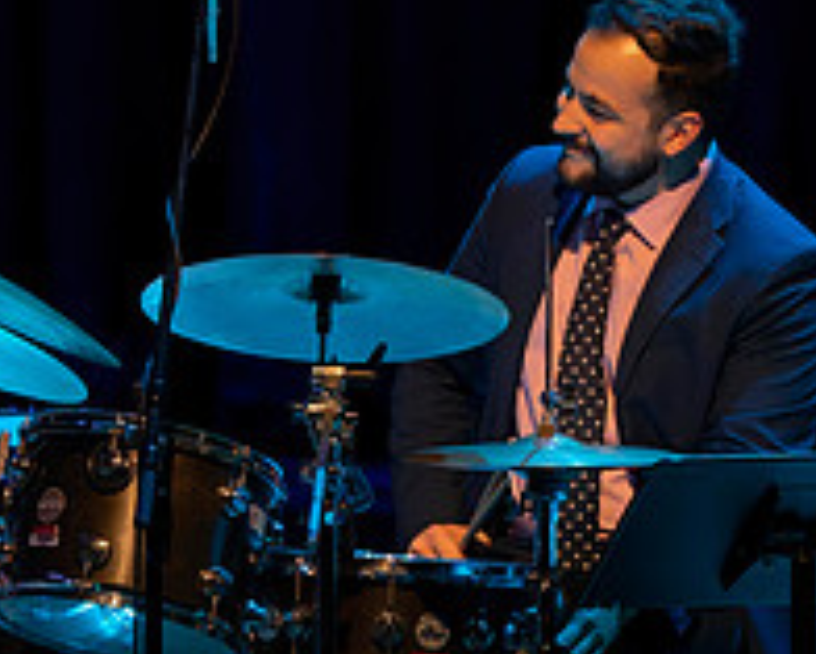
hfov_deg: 1.7
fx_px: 26845
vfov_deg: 1.4
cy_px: 502
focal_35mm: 1111
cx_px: -33
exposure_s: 1/250
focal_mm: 400
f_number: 5.6
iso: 2500
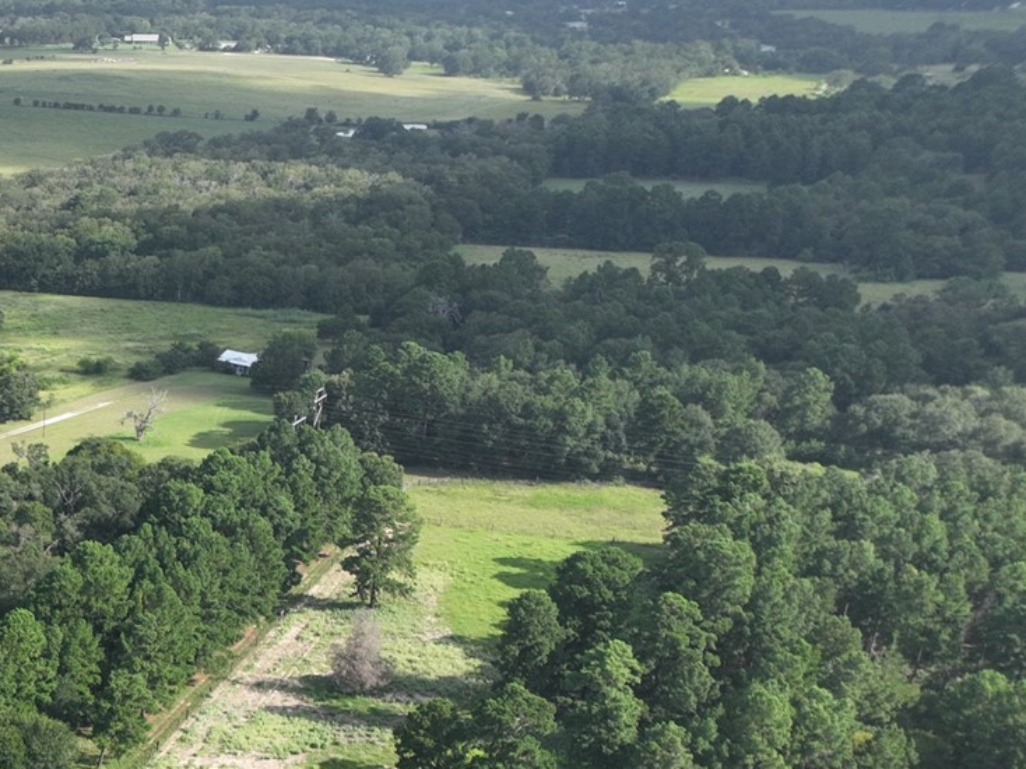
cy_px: 827
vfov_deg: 20.9
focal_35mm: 67
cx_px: -398
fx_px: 1985
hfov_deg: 24.3
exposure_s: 1/1000
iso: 100
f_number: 2.8
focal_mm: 12.29
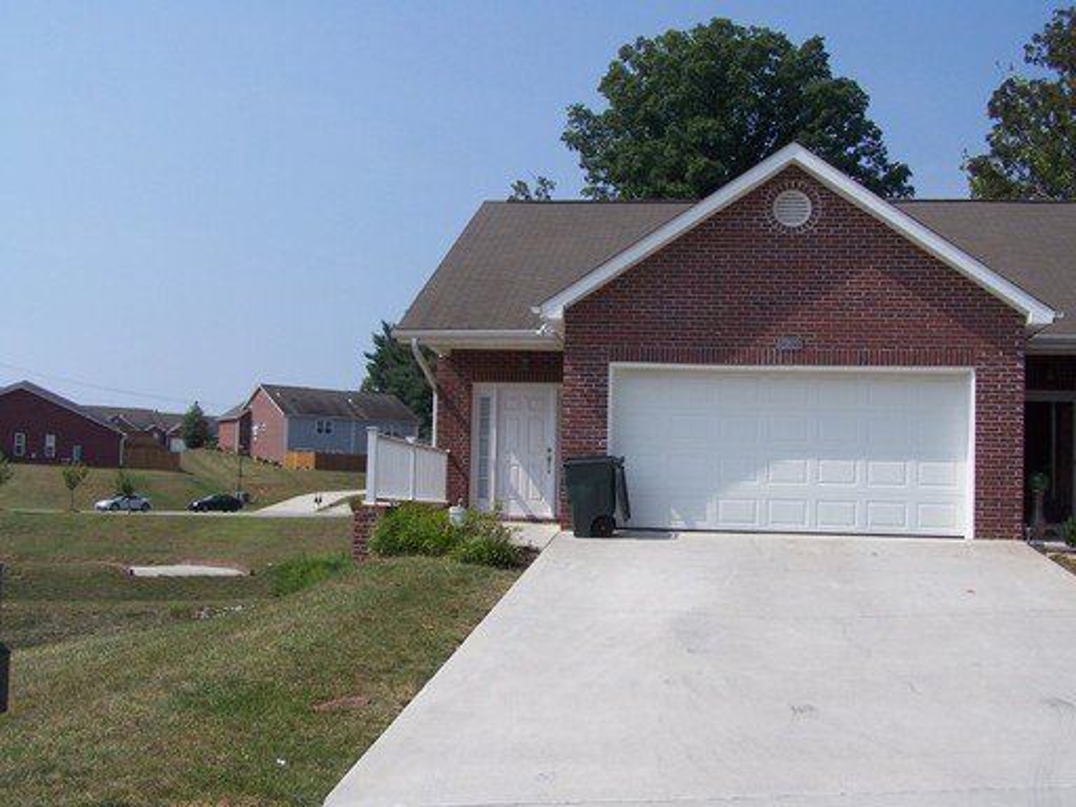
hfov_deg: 39.7
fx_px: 1492
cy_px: 404
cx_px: 538
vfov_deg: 30.3
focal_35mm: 48
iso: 64
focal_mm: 8
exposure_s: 1/800
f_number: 4
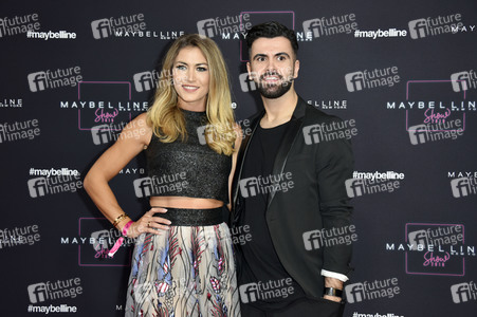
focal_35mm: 55
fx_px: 728
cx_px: 238
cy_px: 158
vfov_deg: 24.6
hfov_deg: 36.3
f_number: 5.6
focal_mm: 55
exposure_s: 1/160
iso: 640
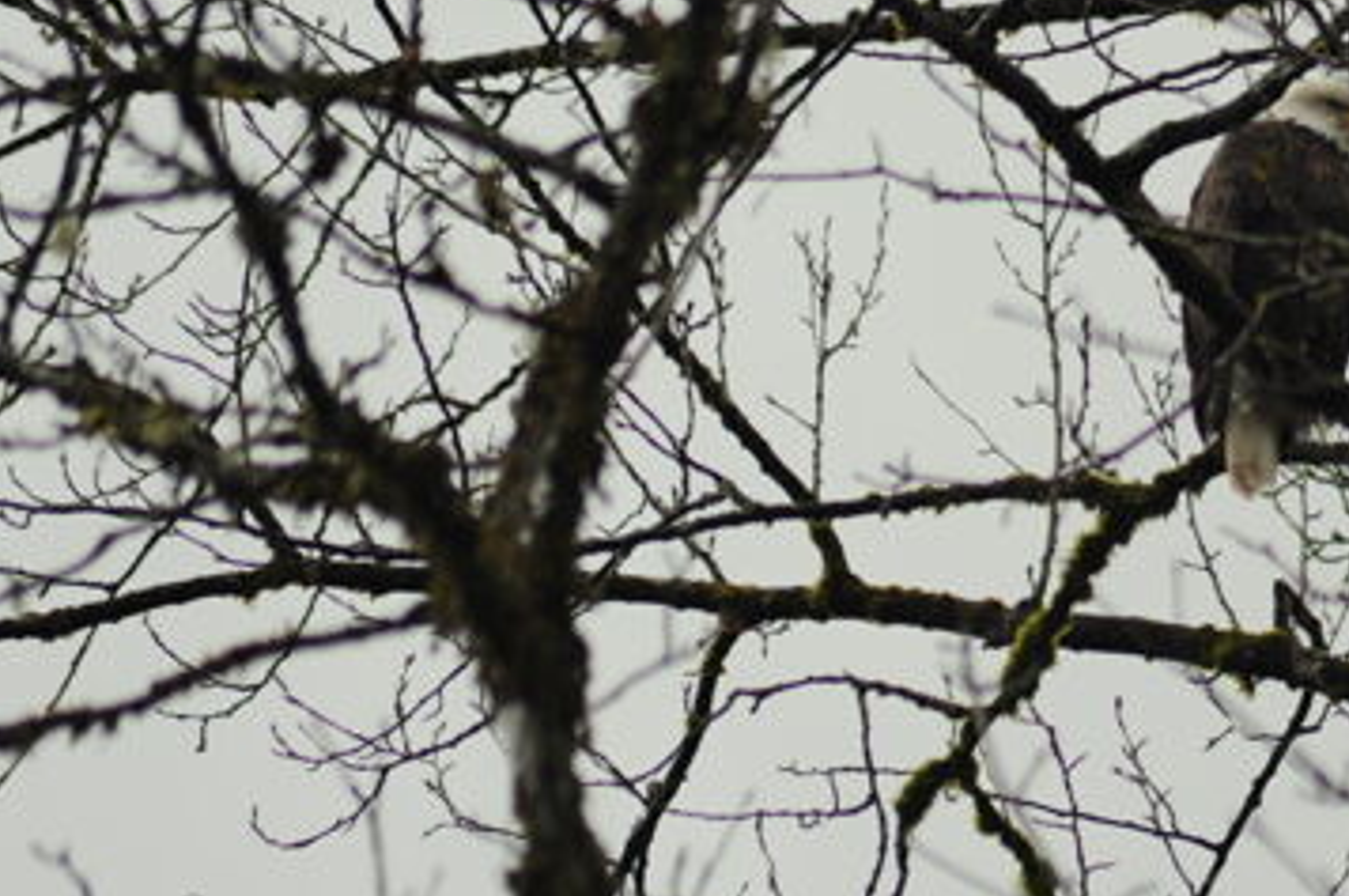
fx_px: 25184
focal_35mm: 673
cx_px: 1266
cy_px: 310
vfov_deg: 2.0
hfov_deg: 3.1
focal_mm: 300
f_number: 5.6
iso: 320
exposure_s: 1/500
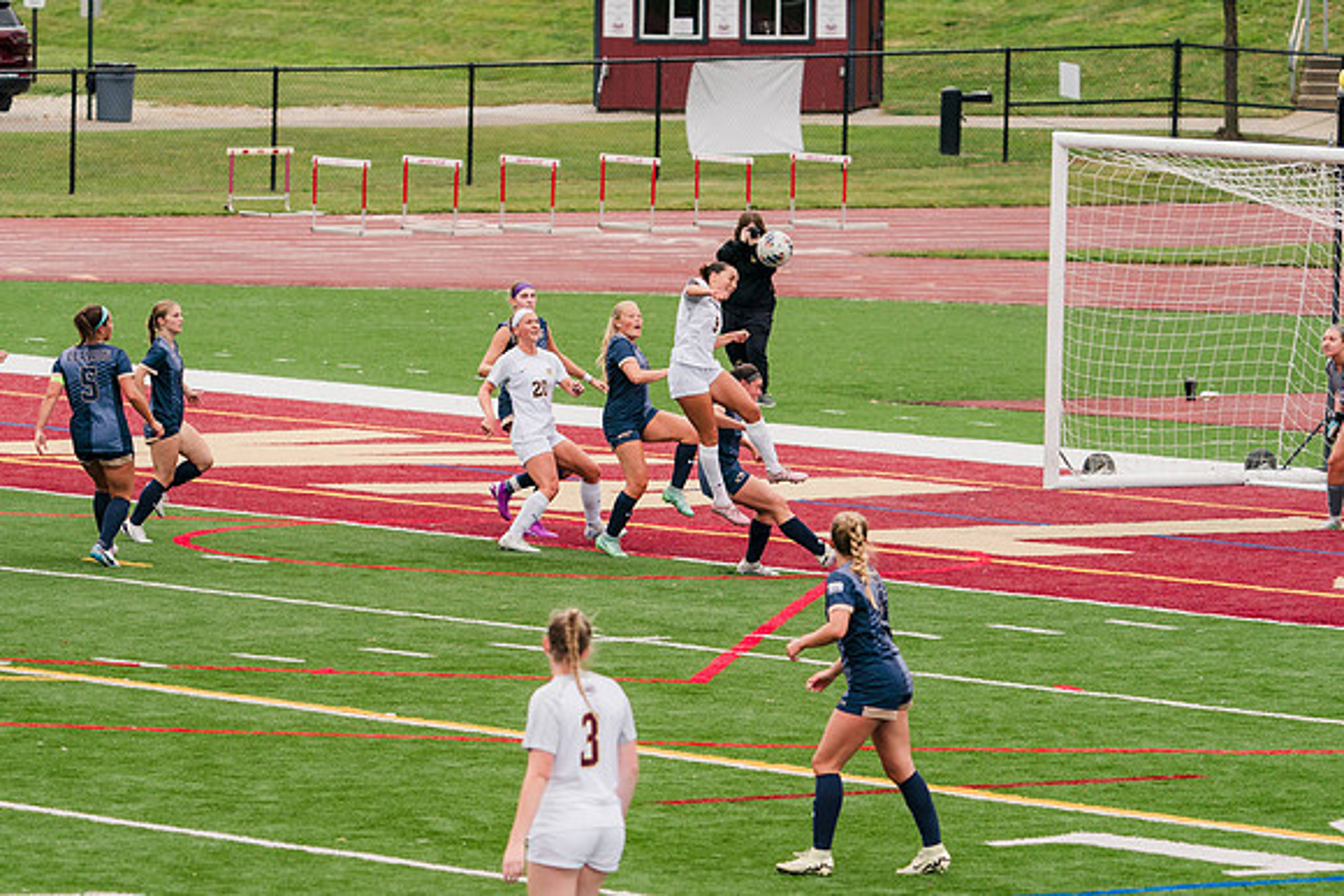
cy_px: 559
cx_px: 505
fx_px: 9977
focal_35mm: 267
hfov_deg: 7.7
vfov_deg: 5.1
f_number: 5.6
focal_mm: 214
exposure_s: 1/1600
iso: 640
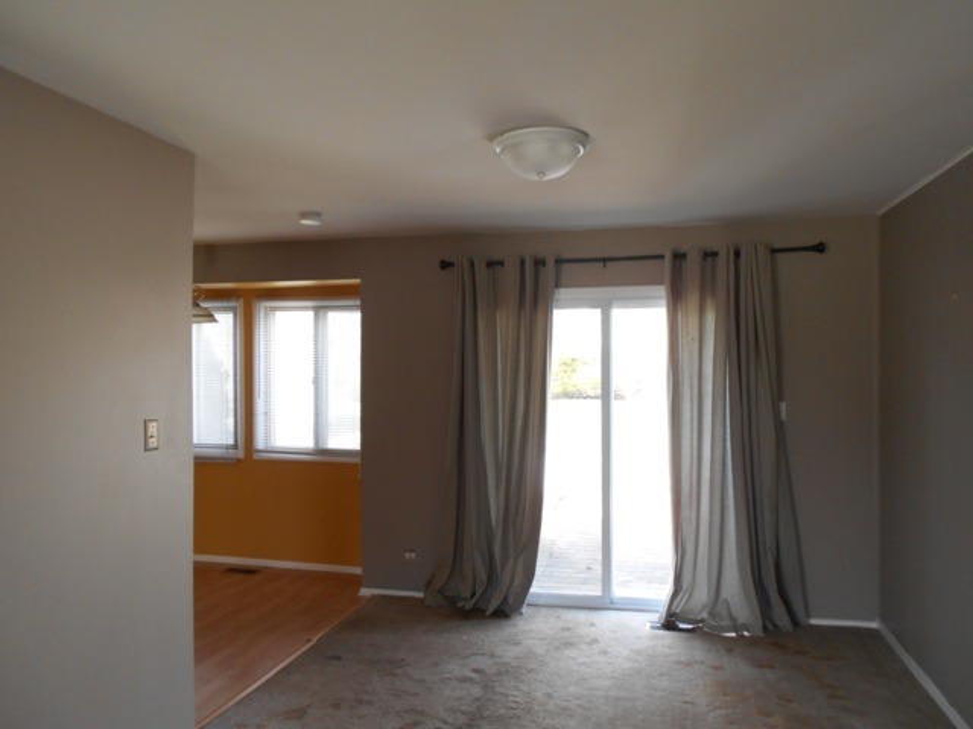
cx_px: 486
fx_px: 731
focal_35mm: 26
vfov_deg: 53.1
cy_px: 364
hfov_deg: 67.3
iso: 180
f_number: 3.2
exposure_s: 1/30
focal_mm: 4.6
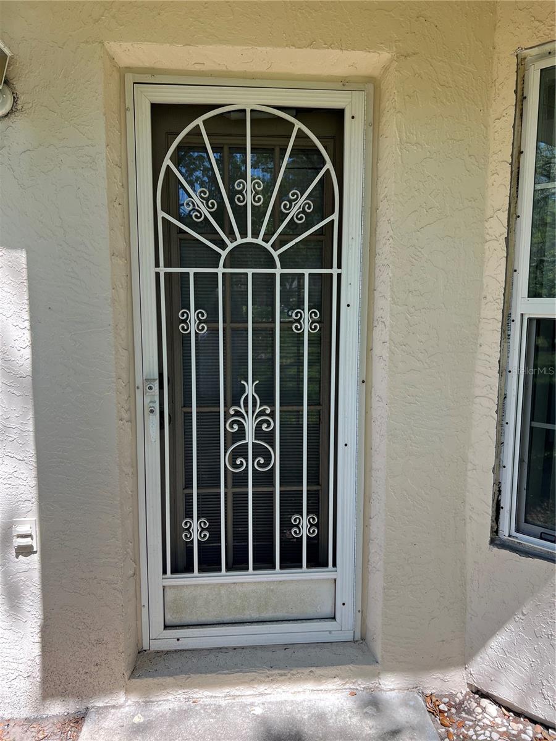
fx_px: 557
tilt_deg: -3.2
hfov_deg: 53.1
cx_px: 278
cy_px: 370
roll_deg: -0.3
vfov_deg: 67.3
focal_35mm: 26
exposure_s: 1/611
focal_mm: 5.7
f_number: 1.5
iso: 50
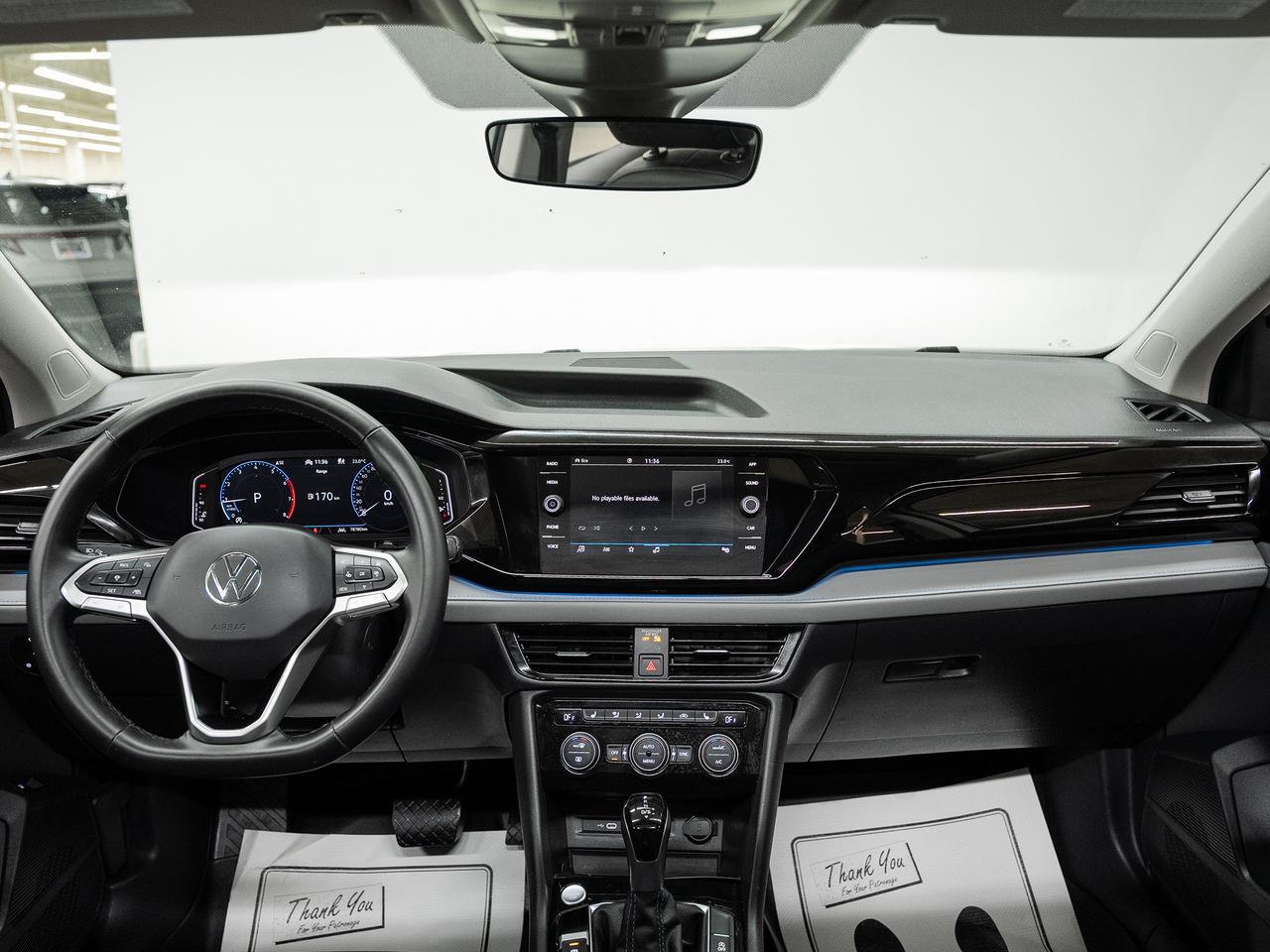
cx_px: 653
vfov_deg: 51.3
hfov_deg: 65.2
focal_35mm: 27
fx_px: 993
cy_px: 475
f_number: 4
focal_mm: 24
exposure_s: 1/40
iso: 1000
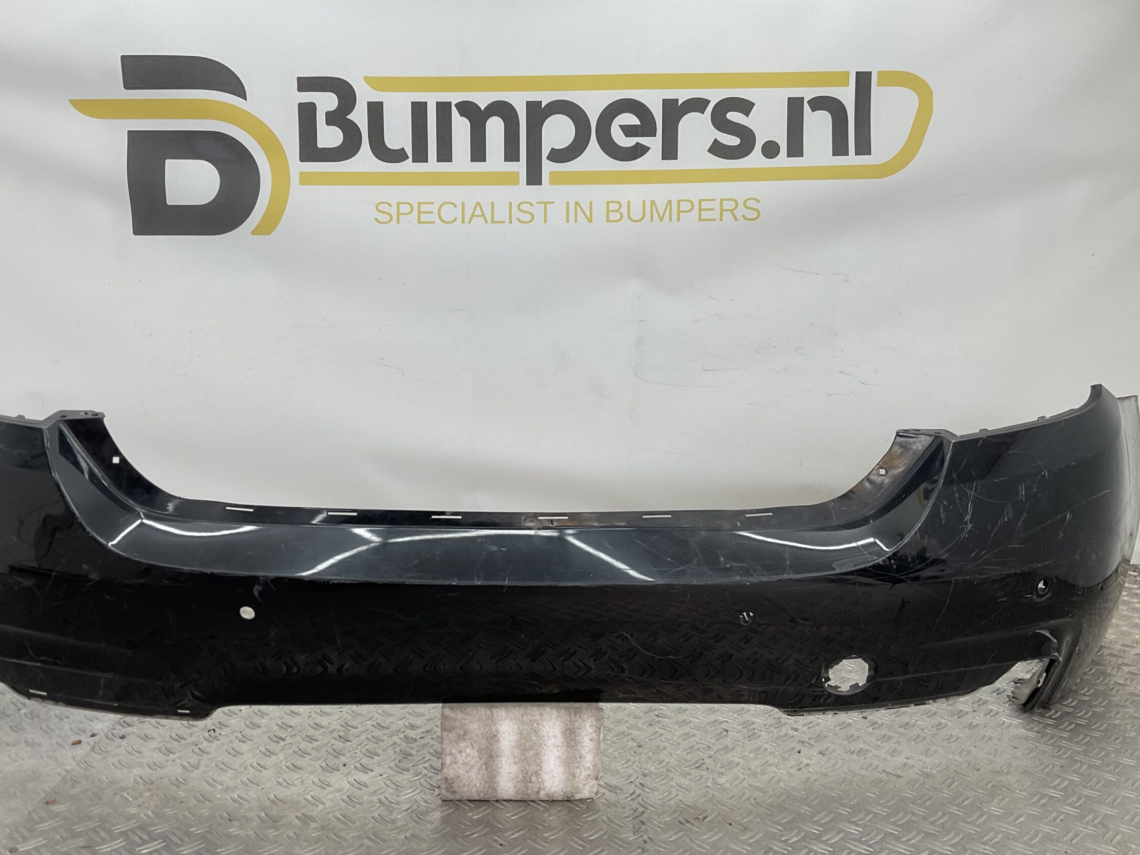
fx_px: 1087
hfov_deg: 55.3
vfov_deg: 42.9
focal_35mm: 33
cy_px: 444
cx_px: 533
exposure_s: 1/124
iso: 16
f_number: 1.8
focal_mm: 3
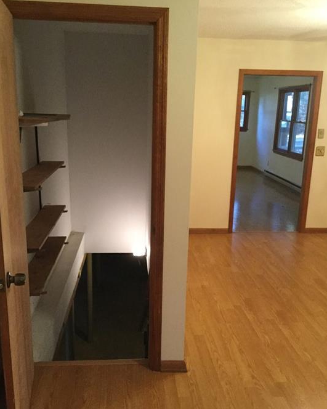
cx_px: 167
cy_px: 222
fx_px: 424
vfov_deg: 51.5
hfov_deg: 42.2
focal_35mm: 35
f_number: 2.4
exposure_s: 1/30
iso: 200
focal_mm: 3.3
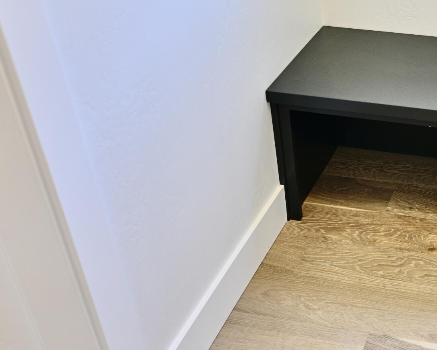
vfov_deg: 29.0
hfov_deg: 32.6
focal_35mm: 52
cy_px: 121
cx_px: 453
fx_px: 672
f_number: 1.8
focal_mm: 20
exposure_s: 1/50
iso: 125
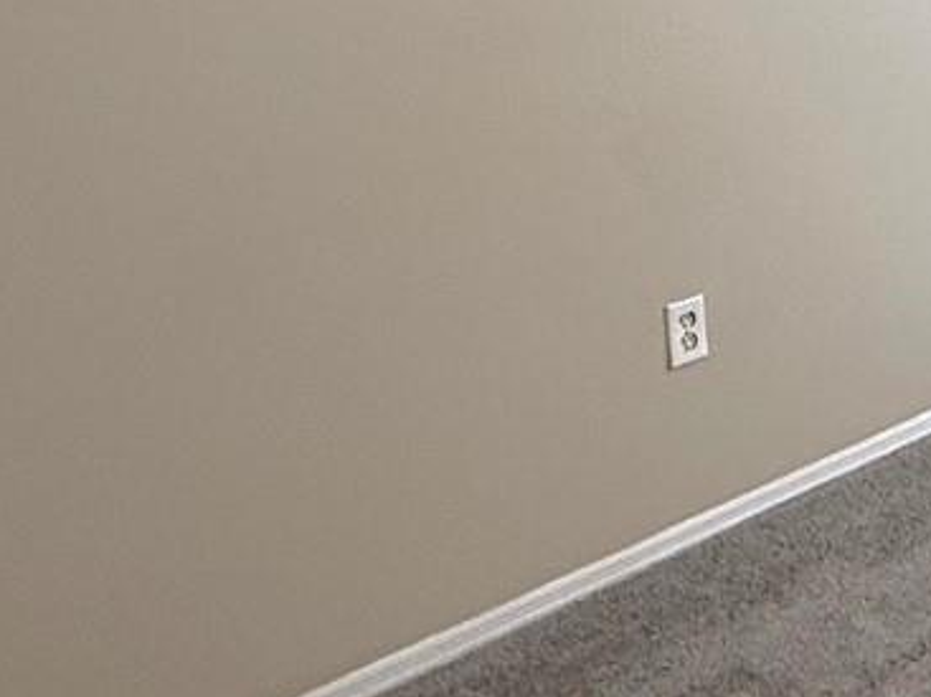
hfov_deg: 23.4
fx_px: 1640
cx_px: 1494
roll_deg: +2.1
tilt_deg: -3.0
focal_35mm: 61
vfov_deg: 22.4
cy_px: -109
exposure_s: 1/120
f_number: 2.2
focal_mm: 2.22
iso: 64
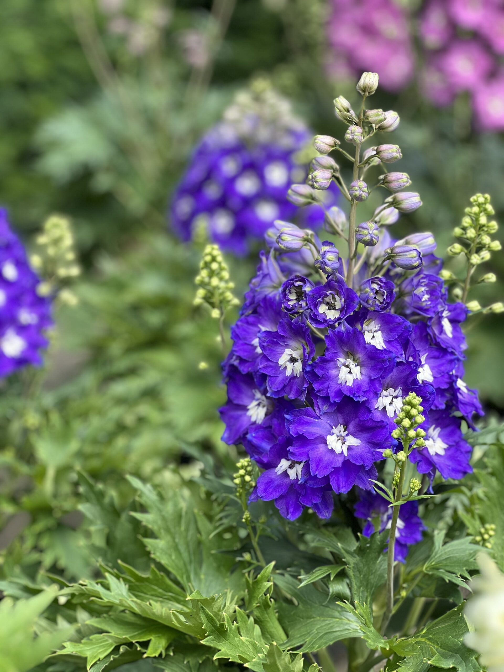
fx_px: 1495
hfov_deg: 19.1
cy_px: 336
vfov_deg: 25.3
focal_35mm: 77
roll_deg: +1.2
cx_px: 252
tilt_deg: -17.8
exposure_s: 1/121
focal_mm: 9
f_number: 2.8
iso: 32
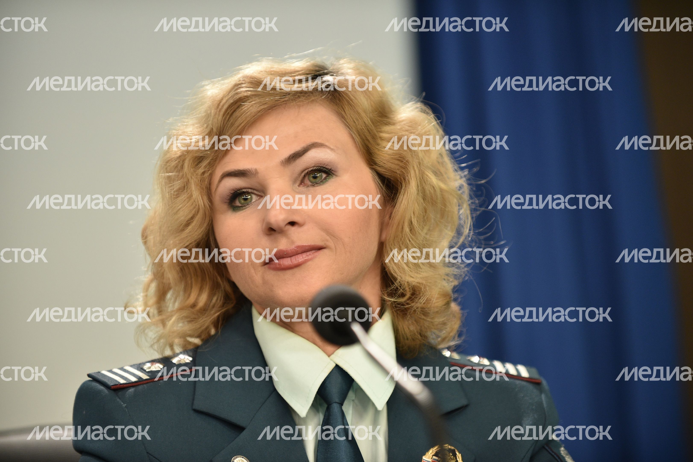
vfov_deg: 6.9
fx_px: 3848
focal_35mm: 200
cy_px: 231
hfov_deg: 10.3
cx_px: 346
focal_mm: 200
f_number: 4
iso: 1600
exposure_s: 1/250
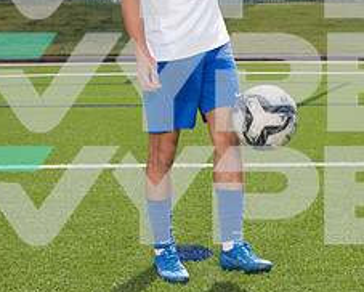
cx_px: 197
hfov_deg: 29.1
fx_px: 701
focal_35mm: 65
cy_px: 83
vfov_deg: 23.3
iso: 125
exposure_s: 1/400
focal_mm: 35
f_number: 7.1
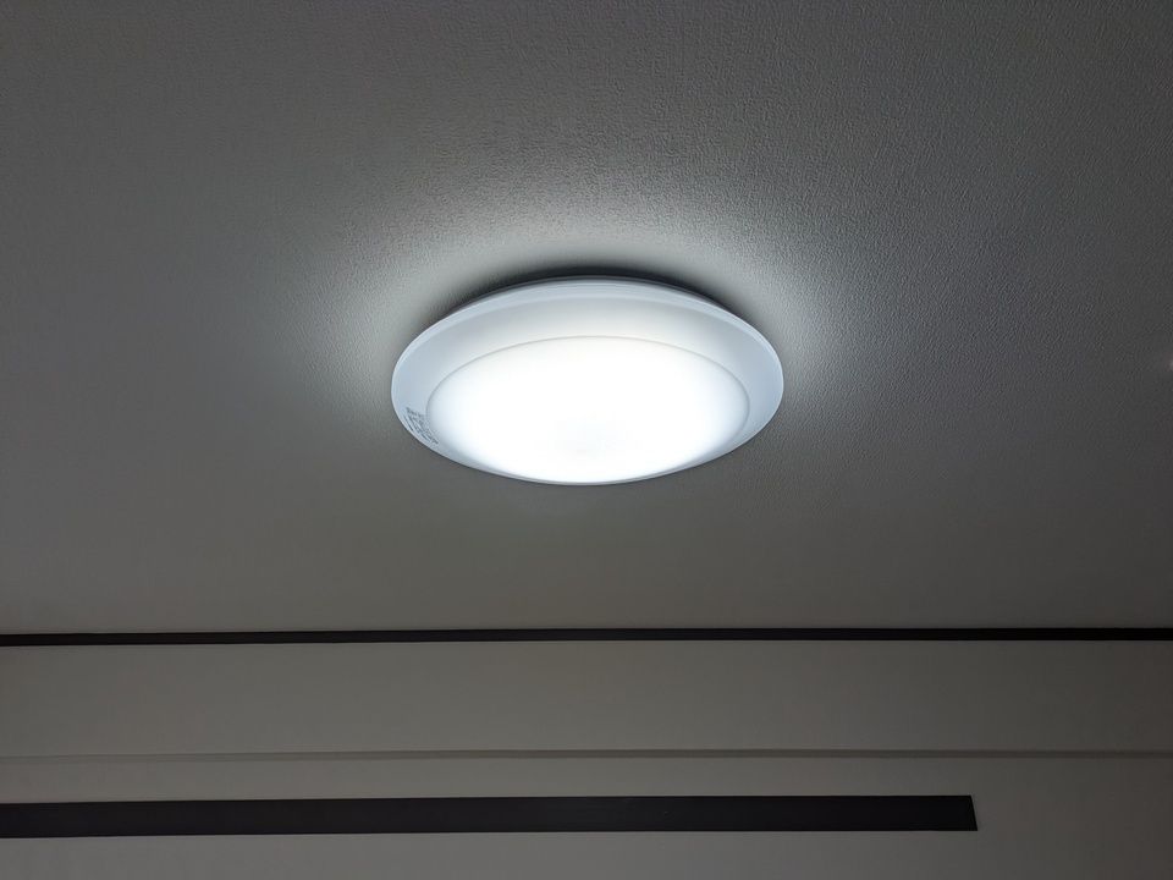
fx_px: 847
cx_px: 586
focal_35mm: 25
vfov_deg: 54.9
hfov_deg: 69.4
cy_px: 440
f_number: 1.89
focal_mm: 5.43
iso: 61
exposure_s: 1/748
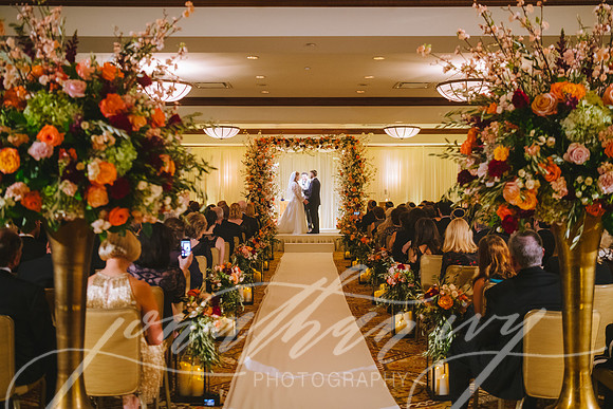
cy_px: 204
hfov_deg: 48.4
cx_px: 306
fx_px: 681
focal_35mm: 40
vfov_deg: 33.4
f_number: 2.8
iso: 1800
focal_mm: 40
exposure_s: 1/80
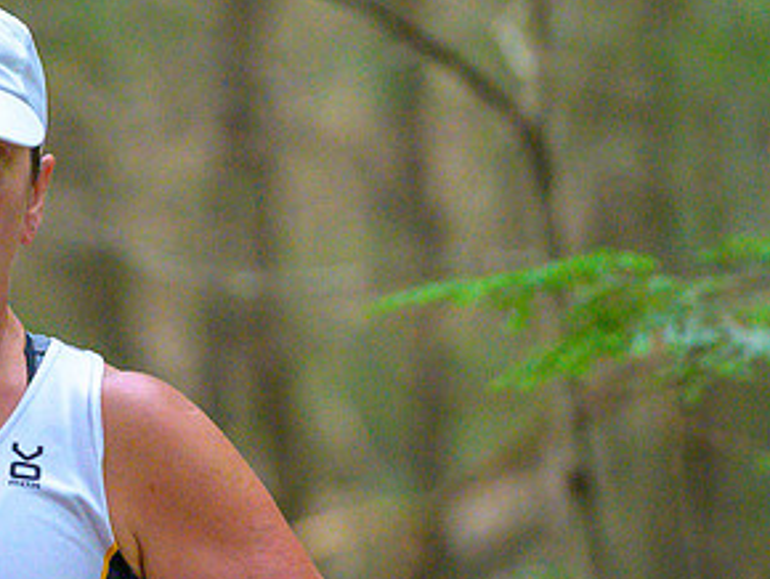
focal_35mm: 546
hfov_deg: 3.6
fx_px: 12155
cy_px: 211
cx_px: 177
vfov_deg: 2.7
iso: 8000
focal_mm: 200
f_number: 4
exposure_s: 1/500
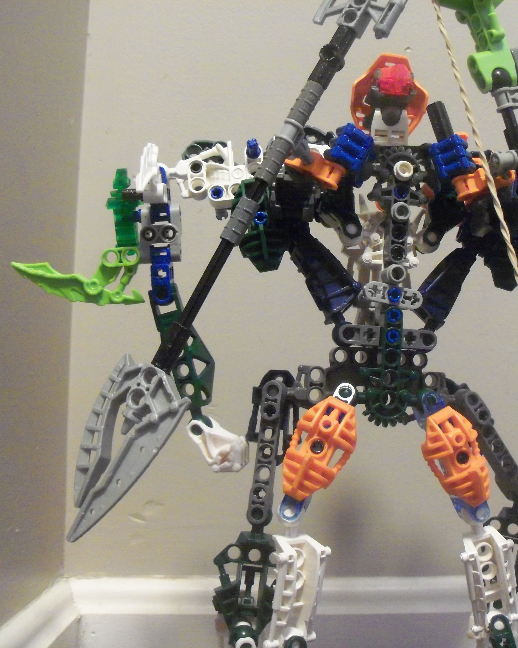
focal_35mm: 46
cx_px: 391
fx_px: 881
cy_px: 324
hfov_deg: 32.1
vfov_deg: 40.3
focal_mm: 6.3
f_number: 3
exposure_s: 1/2
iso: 400
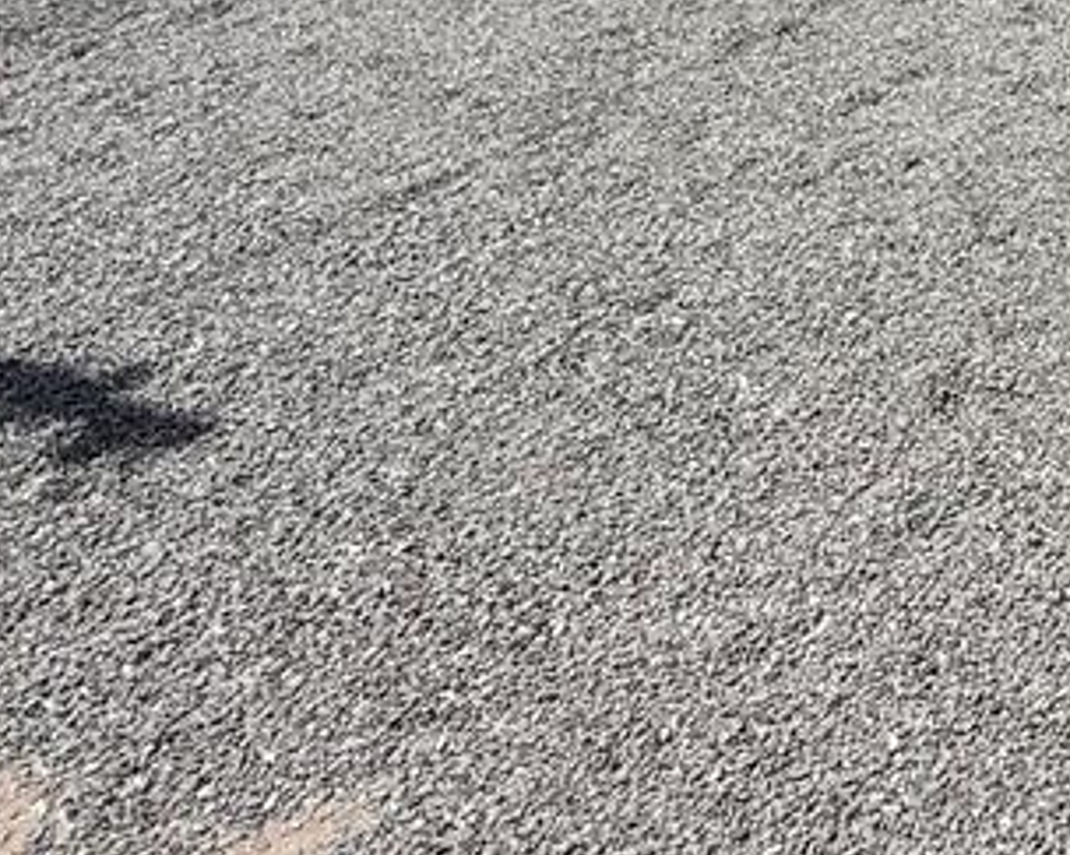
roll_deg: -1.3
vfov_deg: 30.6
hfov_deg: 31.7
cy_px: 14
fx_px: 1456
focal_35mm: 46
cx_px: 1362
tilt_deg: -26.0
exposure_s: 1/4425
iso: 50
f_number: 2.2
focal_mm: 2.22
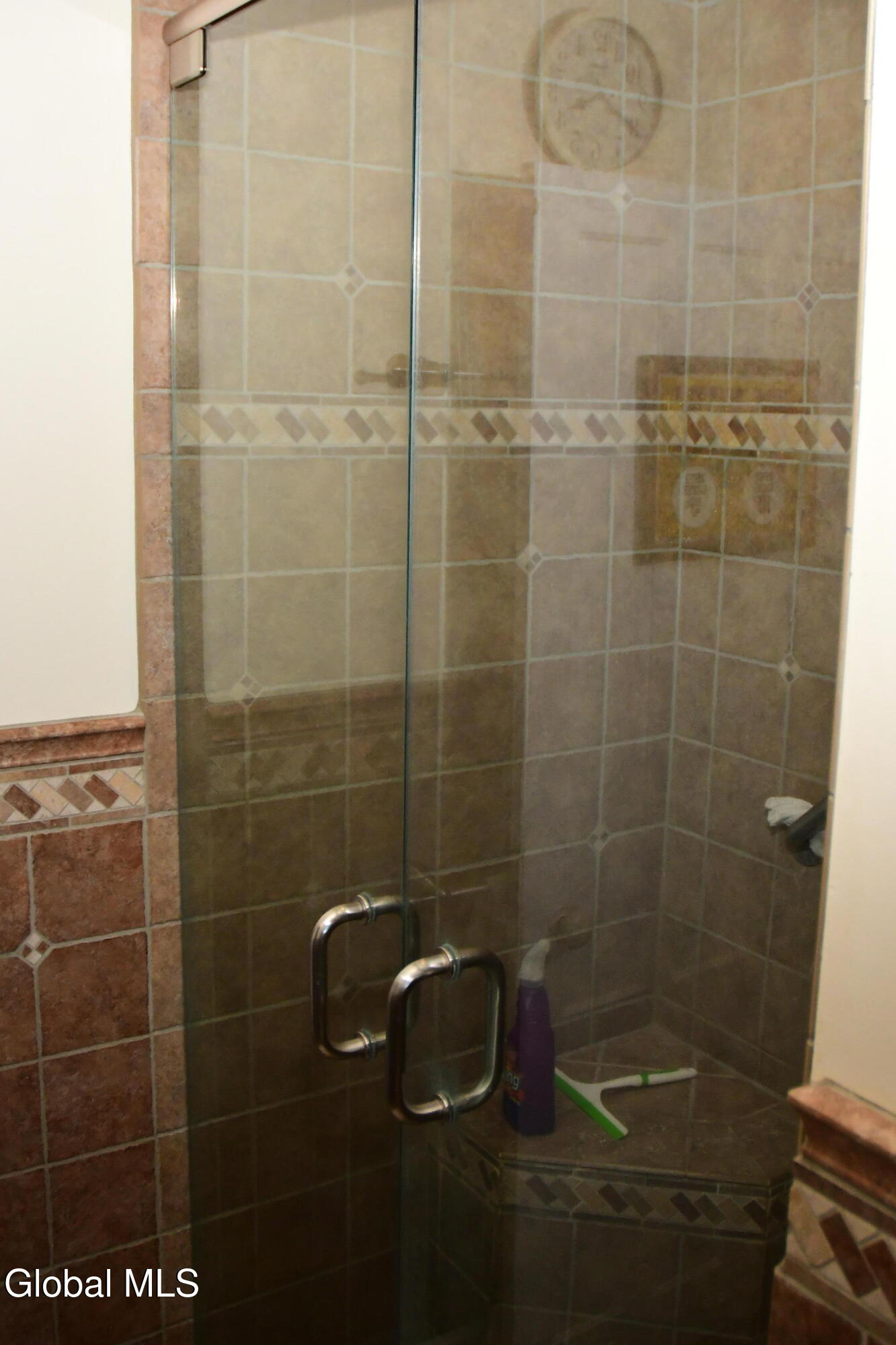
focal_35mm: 36
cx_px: 448
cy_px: 672
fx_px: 1344
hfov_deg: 36.9
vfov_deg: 53.1
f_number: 3.5
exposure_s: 1/640
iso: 2000
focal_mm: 18
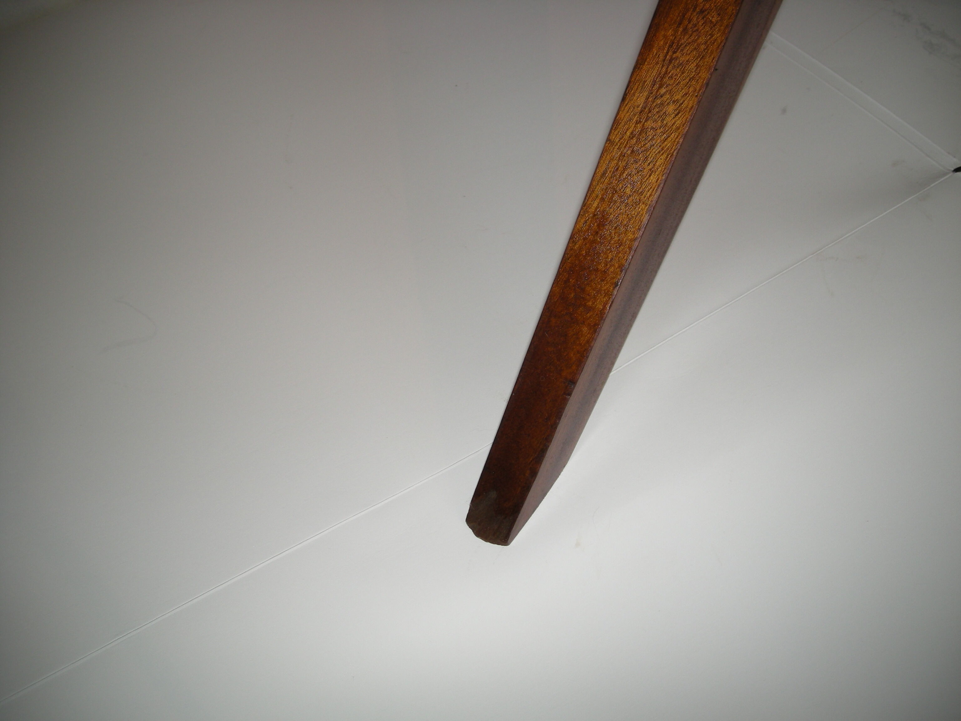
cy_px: 360
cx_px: 480
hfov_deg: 52.6
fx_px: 972
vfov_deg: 40.7
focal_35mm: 35
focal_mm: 5.7
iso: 50
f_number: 2.8
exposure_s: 1/52.5
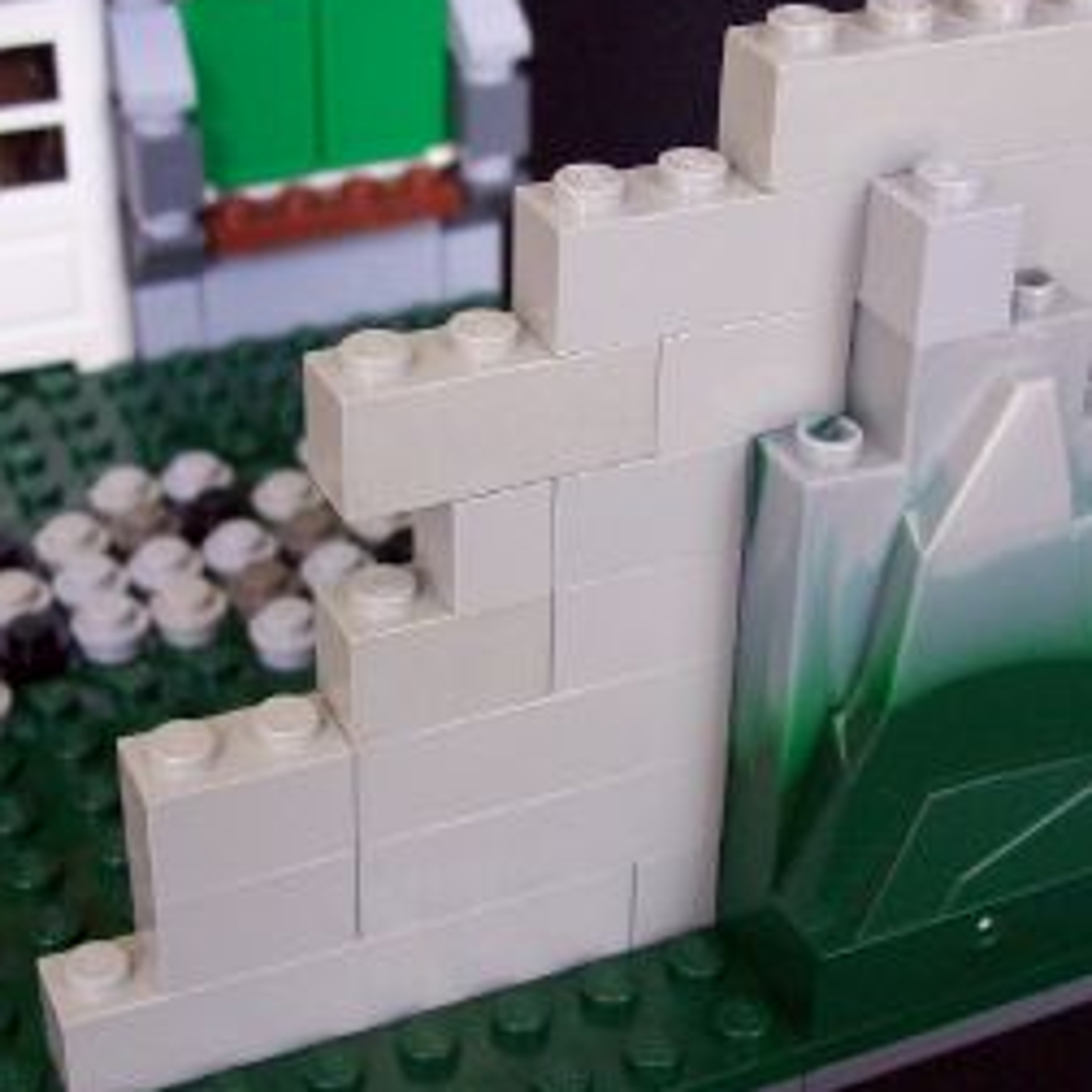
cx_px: 516
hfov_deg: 27.3
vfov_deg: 27.3
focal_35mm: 63
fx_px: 2248
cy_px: 470
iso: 160
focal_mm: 7.6
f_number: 3
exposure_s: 1/35.4
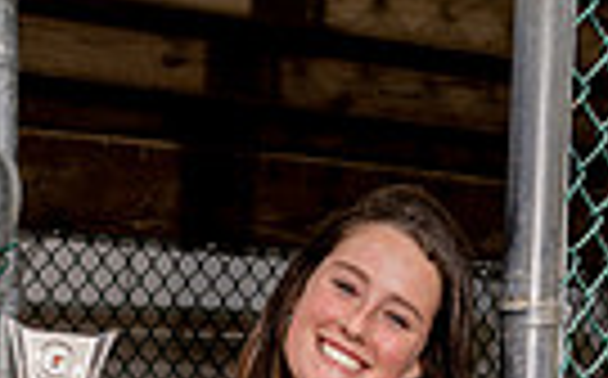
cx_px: 225
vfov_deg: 9.7
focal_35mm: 119
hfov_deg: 17.5
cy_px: 896
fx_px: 1969
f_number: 5
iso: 64
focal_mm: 35
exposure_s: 1/250
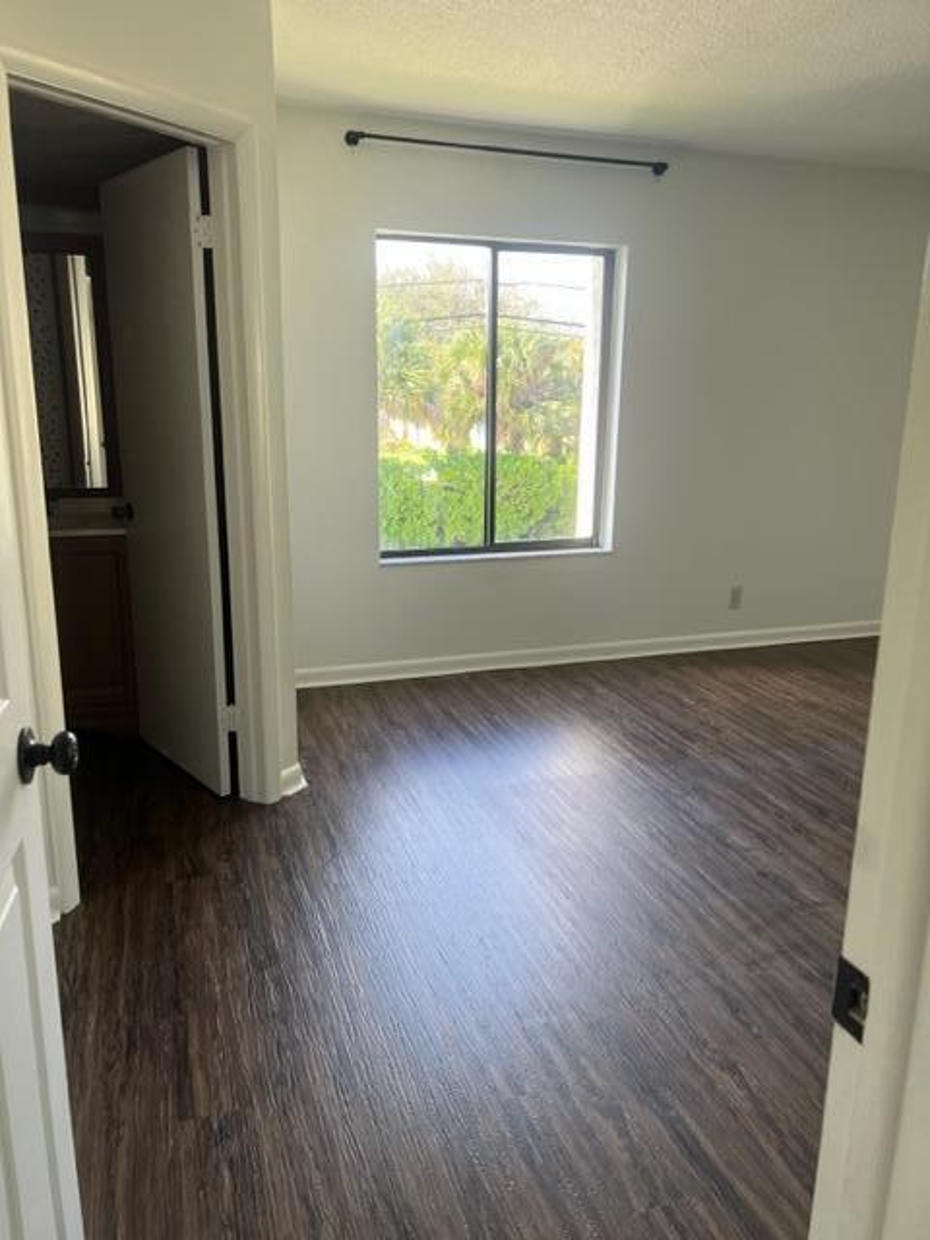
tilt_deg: -13.1
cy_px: 620
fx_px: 931
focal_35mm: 26
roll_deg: -0.1
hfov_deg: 53.1
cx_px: 465
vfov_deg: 67.3
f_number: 1.5
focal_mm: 5.7
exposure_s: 1/132
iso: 40
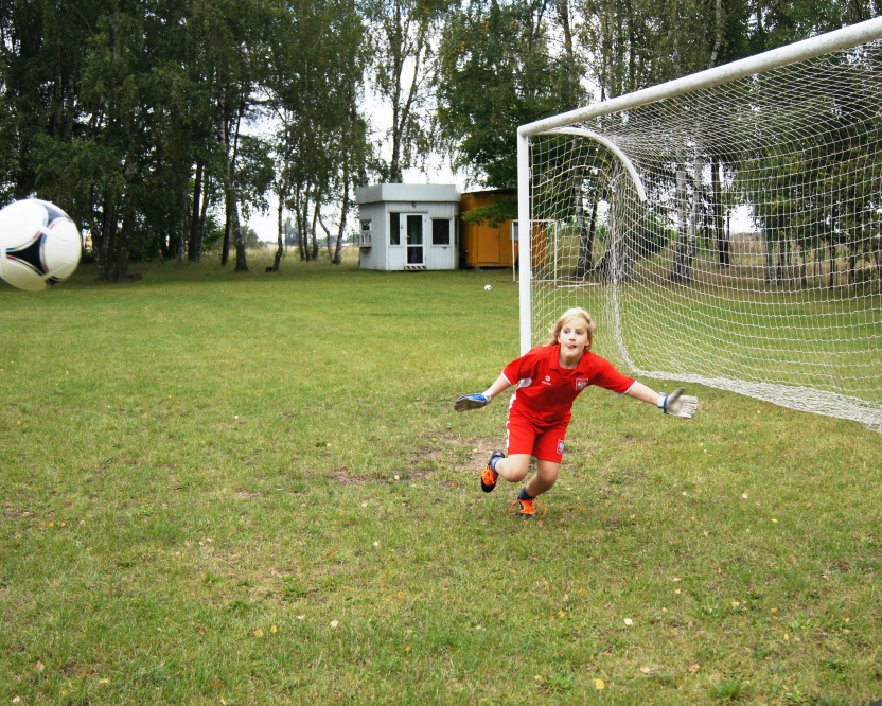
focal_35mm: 45
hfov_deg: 41.1
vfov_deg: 33.4
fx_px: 1175
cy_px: 349
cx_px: 489
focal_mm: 26
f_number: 4.5
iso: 1000
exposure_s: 1/2000
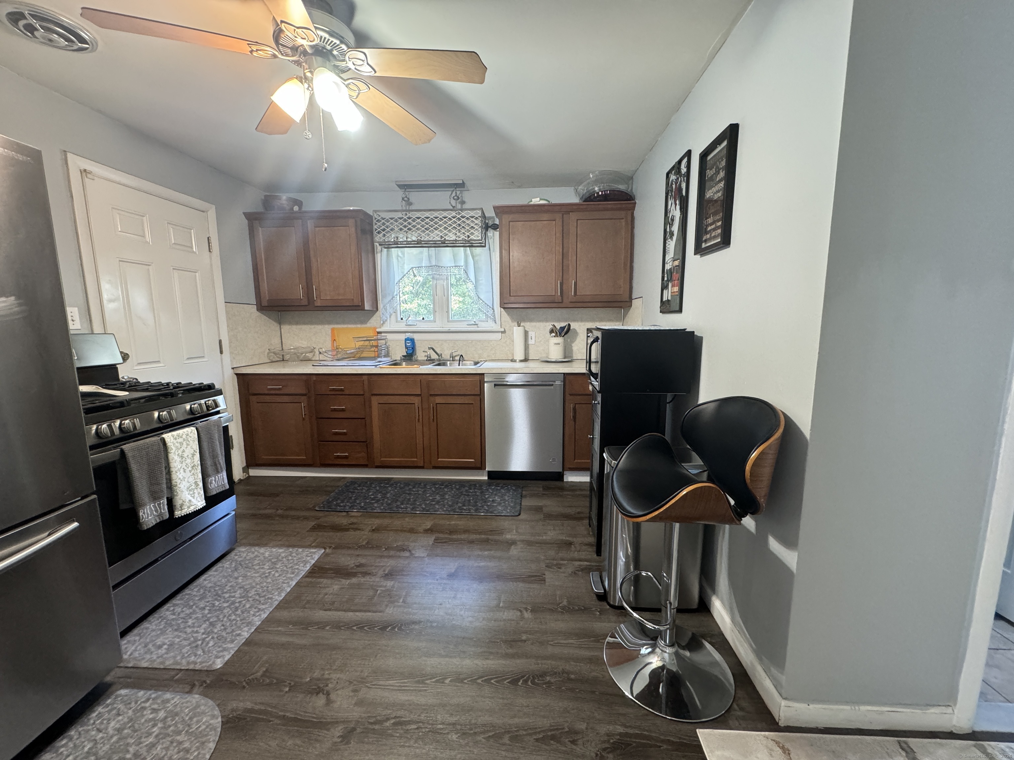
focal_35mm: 14
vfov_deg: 85.7
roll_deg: +0.4
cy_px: 380
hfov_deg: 102.1
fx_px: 410
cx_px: 507
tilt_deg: -8.1
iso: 320
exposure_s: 1/60
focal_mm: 2.22
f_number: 2.2
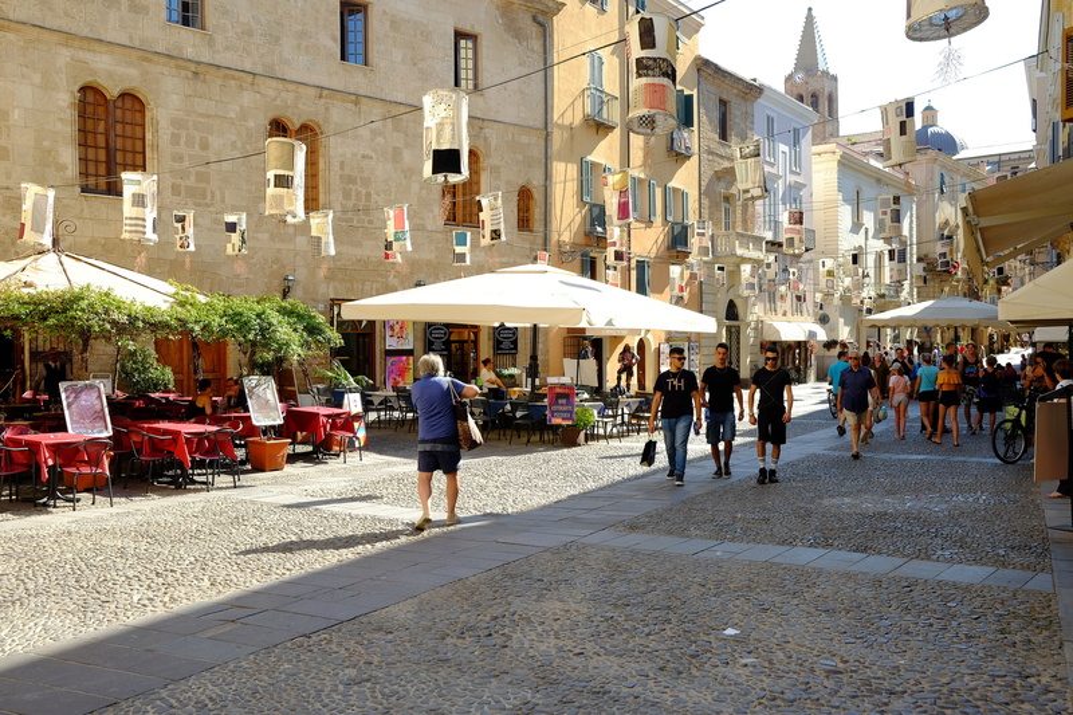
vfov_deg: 37.8
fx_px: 1043
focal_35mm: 35
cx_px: 536
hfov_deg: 54.4
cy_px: 358
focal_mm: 23
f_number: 8
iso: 200
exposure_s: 1/60
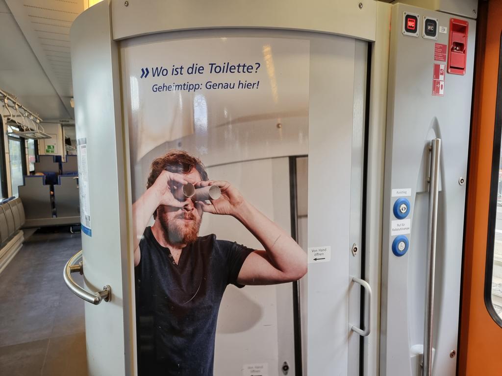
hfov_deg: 71.6
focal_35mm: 24
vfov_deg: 56.8
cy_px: 188
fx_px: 348
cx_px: 251
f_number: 1.8
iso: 200
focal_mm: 6.7
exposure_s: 1/100
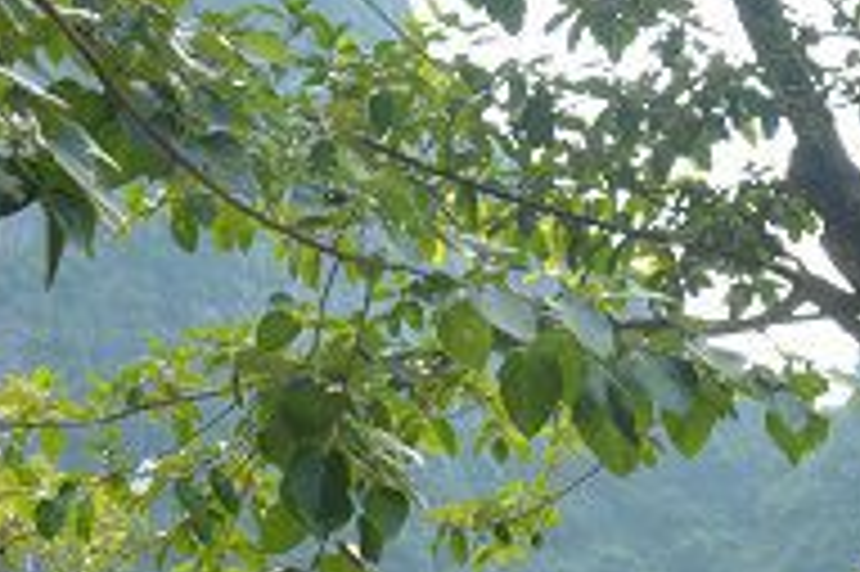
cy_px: 1025
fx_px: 3604
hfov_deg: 12.5
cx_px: 1499
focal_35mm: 151
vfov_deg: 8.7
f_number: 5.6
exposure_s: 1/125
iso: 220
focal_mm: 24
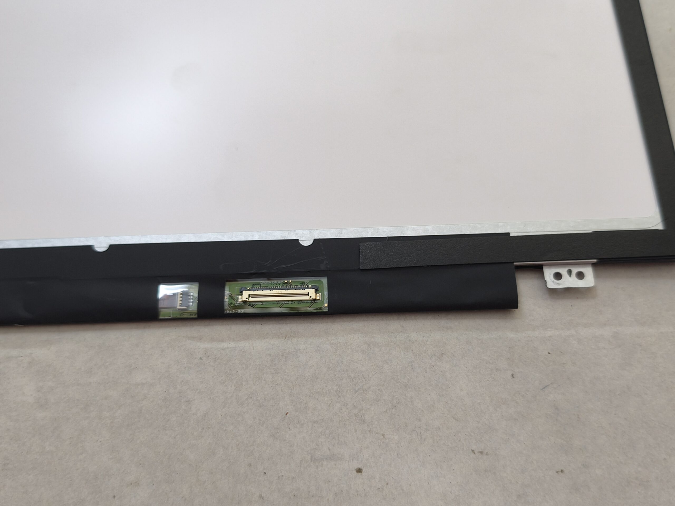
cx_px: 338
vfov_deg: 40.7
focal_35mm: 35
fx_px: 682
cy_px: 253
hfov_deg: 52.6
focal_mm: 6.57
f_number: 1.6
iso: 320
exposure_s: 1/50
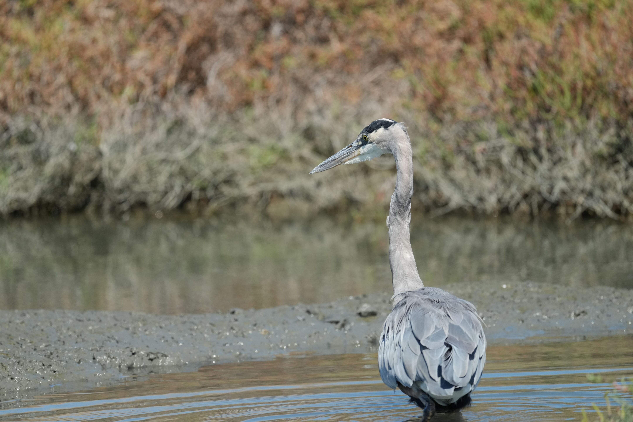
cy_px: 211
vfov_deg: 2.5
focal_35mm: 560
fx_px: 9846
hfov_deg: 3.7
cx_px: 316
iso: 1000
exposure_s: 1/3200
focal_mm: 560
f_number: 6.3
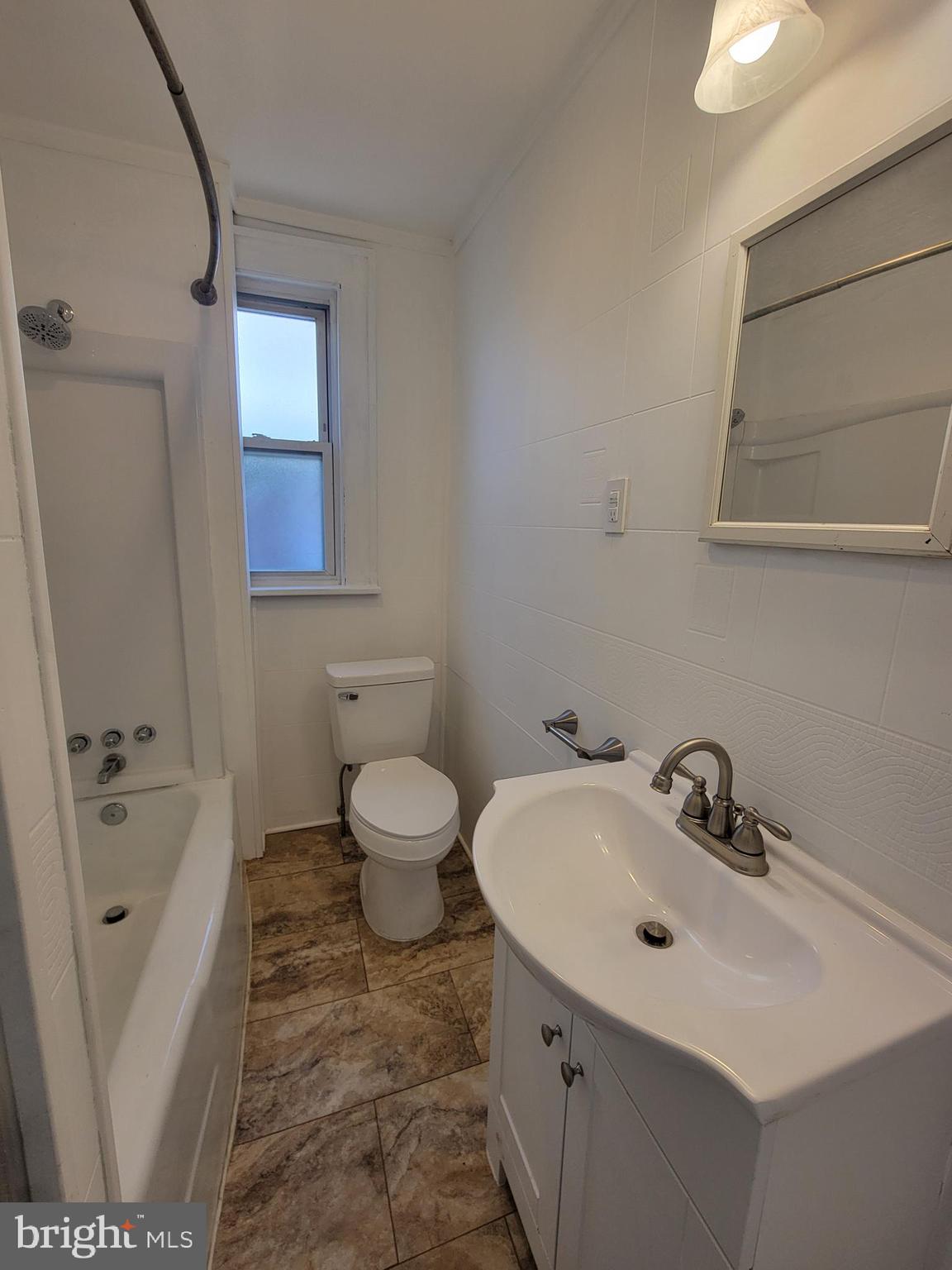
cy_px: 635
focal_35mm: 13
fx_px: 477
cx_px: 476
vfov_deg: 106.2
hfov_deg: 89.9
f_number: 2.2
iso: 80
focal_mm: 2.2
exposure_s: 1/120
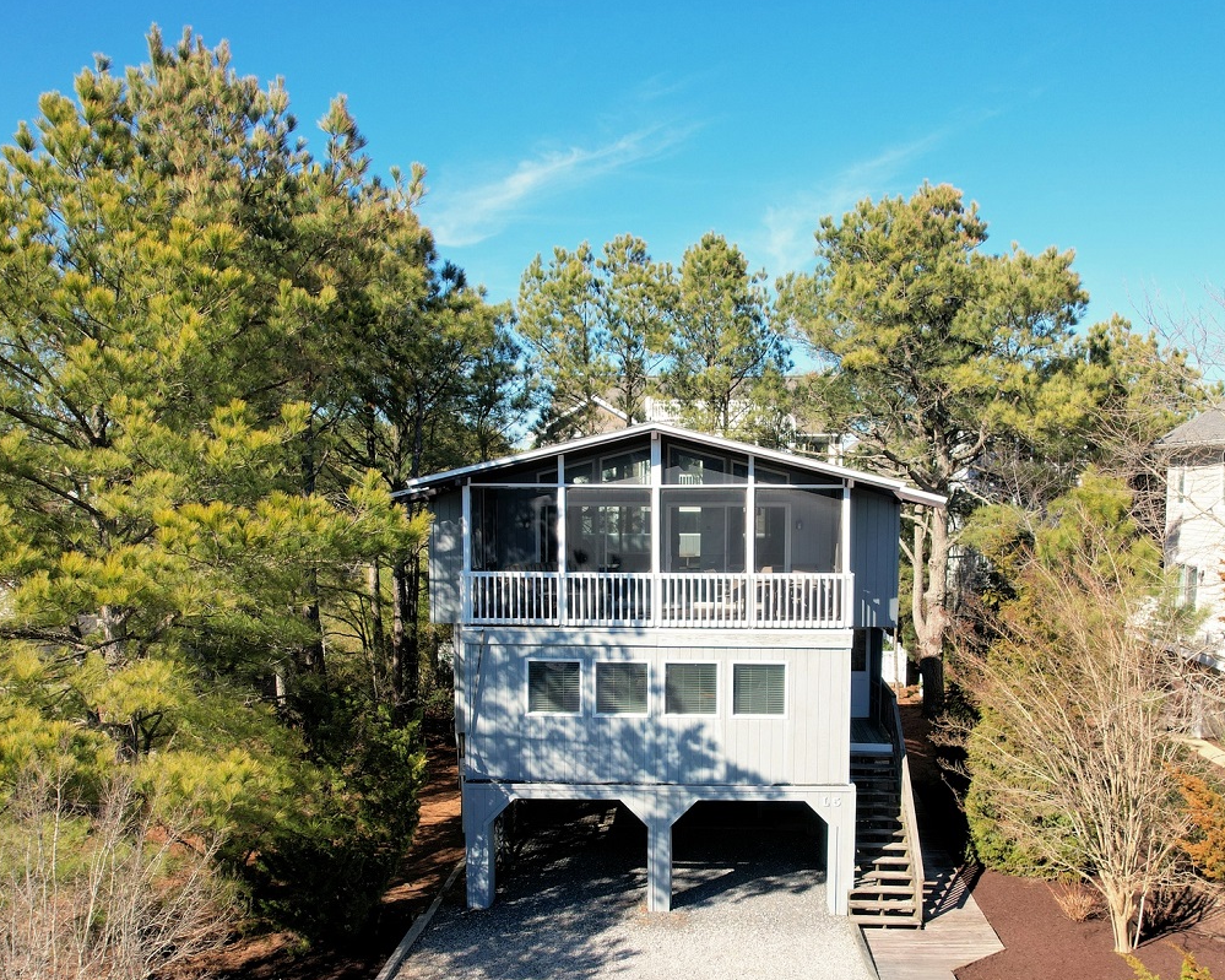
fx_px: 1124
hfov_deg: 57.1
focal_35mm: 31
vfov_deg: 46.8
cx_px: 672
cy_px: 588
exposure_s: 1/1250
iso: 110
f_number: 2.8
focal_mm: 8.38
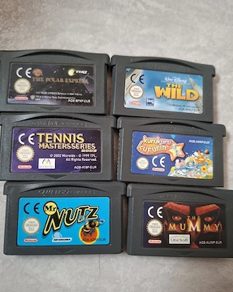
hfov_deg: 56.8
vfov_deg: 68.1
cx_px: 117
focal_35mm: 25
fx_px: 216
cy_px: 155
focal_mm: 5.54
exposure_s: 1/50
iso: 320
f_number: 1.8
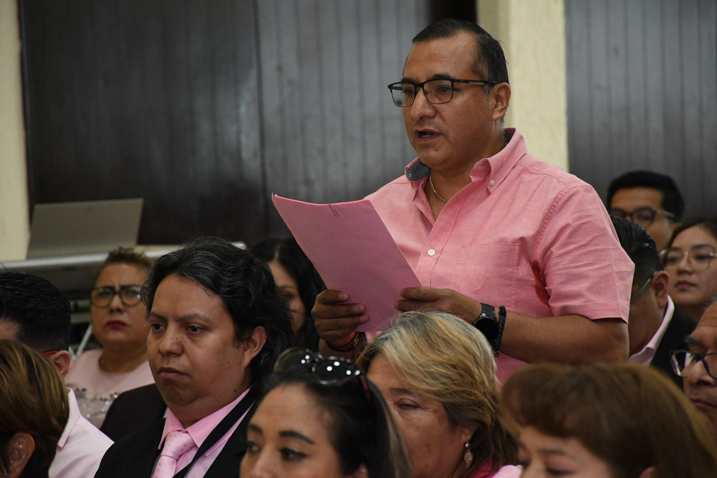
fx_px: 4182
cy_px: 239
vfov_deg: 6.5
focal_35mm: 210
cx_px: 358
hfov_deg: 9.8
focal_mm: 140
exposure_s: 1/125
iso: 3200
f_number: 6.3
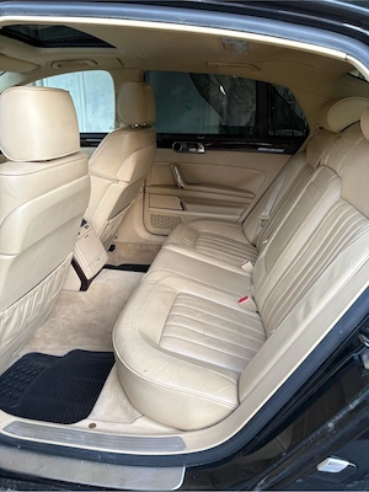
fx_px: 370
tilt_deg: -20.9
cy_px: 246
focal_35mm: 26
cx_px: 184
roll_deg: -0.9
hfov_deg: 53.1
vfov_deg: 67.3
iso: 50
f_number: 1.6
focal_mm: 5.96
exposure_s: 1/122
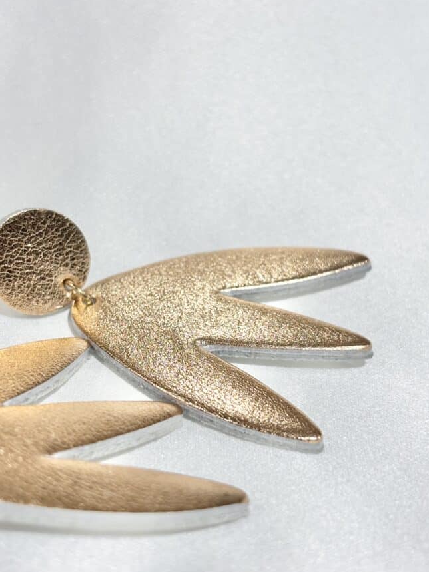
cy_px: 294
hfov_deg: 23.6
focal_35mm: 62
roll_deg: +9.5
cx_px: 202
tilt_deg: -28.9
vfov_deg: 31.2
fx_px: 1025
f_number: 1.6
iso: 32
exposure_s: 1/241
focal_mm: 5.96
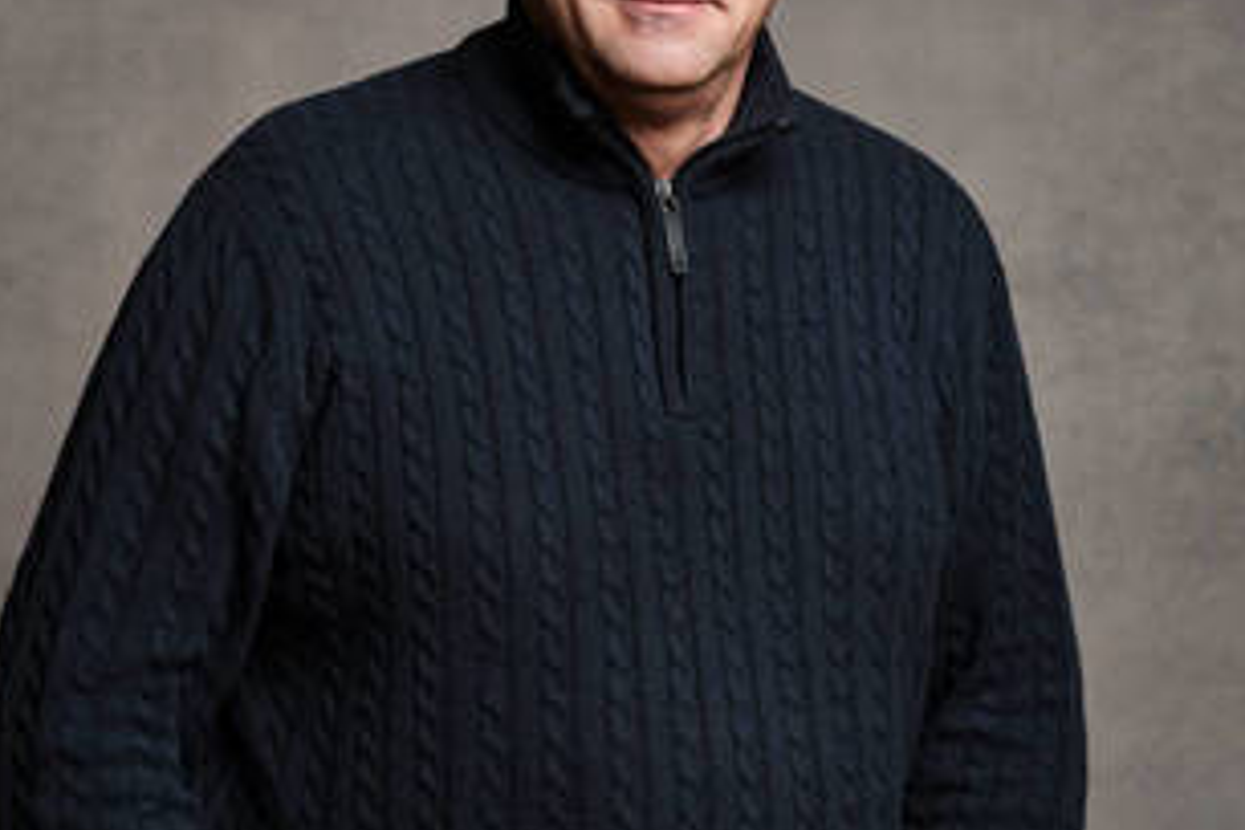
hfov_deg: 22.6
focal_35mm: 90
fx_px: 3112
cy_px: 146
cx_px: 675
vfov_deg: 15.1
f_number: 2.8
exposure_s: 1/200
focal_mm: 33
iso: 160
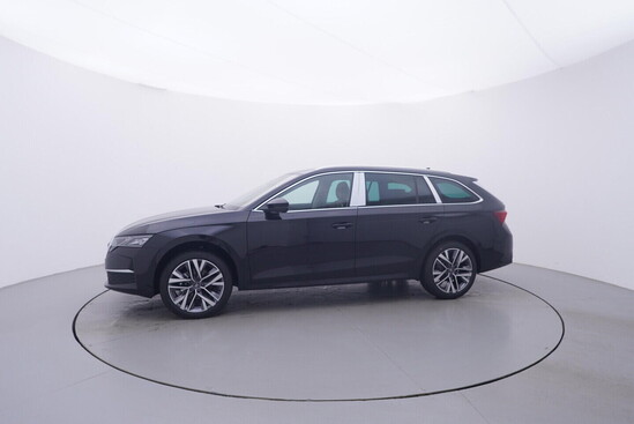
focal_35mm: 22
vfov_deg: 56.2
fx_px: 397
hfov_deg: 77.3
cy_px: 212
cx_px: 317
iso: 200
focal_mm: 15
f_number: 5
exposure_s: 1/80
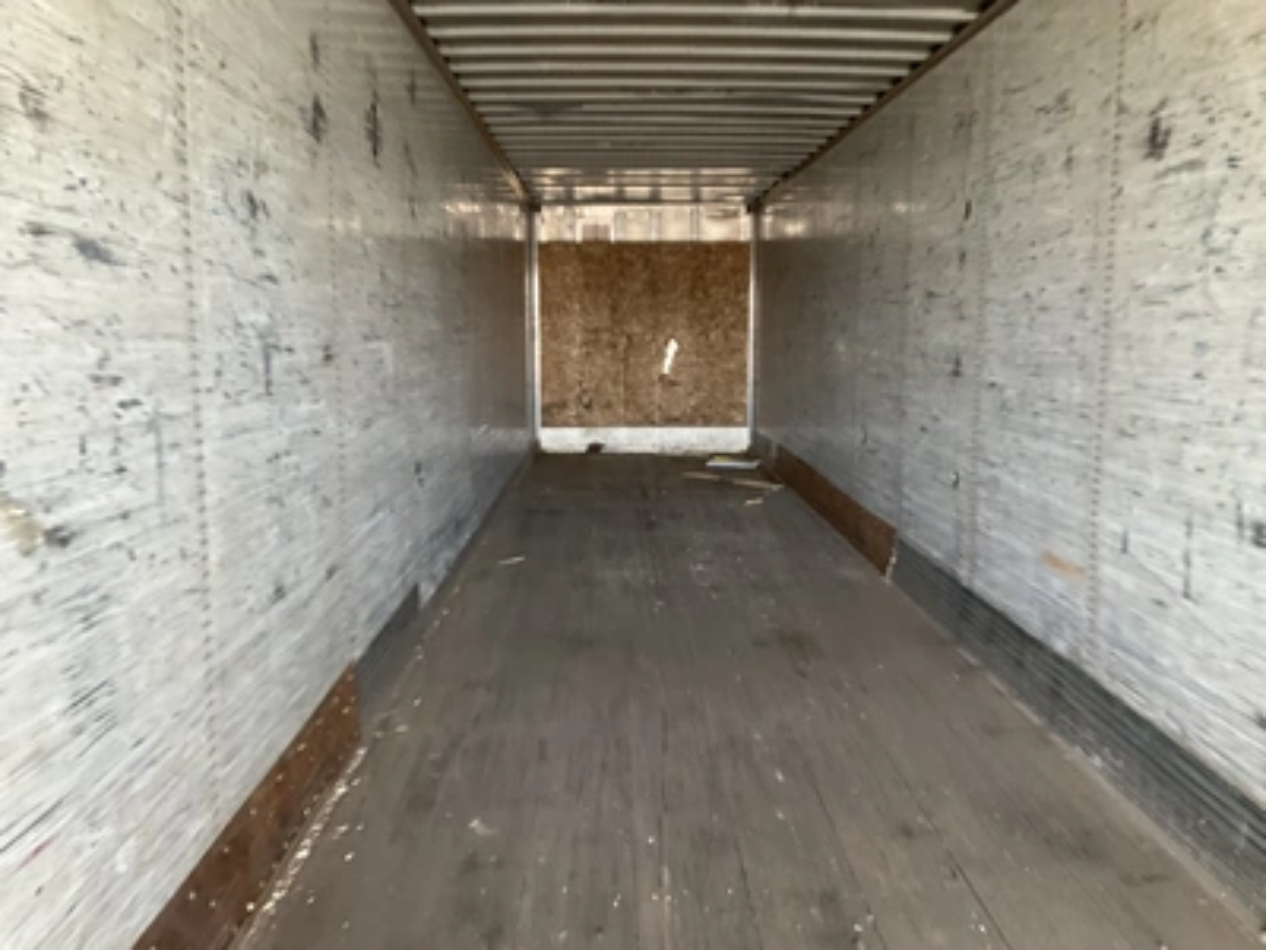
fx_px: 1061
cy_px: 475
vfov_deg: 48.2
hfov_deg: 61.7
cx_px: 633
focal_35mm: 29
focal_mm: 3
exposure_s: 1/60
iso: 125
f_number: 1.8
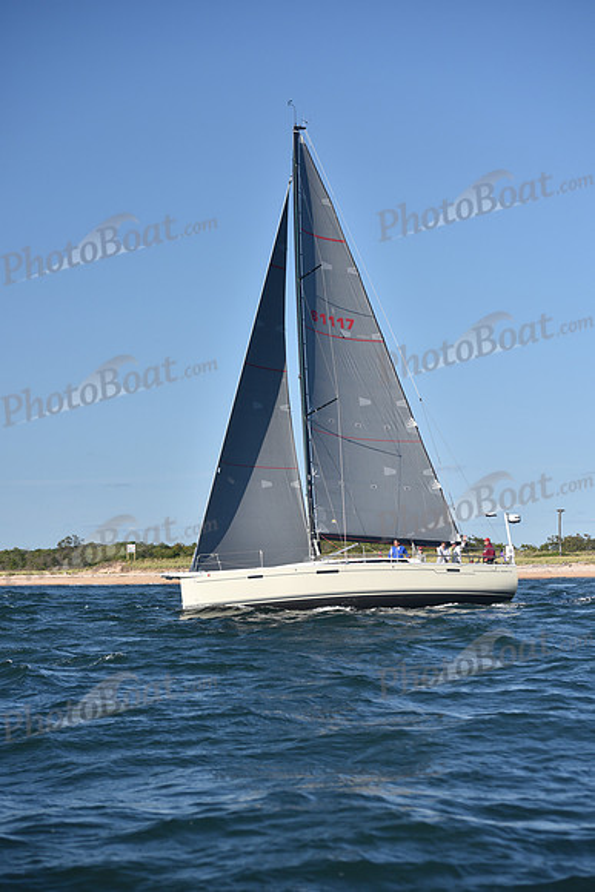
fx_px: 1932
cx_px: 298
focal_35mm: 78
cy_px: 446
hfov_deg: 17.5
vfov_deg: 26.0
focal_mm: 78
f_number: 4.5
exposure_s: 1/1000
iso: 250
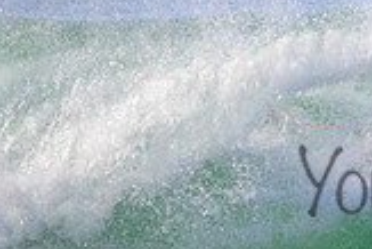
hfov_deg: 0.7
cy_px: 161
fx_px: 29465
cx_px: 534
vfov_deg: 0.5
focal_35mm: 2849
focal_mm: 800
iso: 1400
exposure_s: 1/2000
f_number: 11
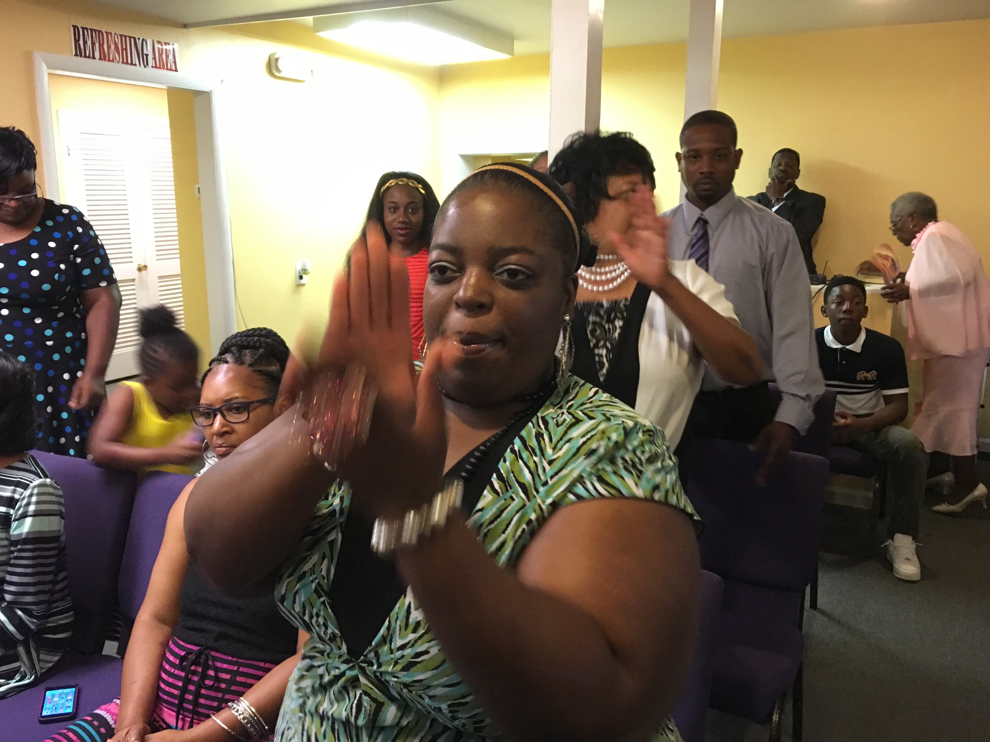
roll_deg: -0.7
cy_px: 371
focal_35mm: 29
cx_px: 495
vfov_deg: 48.2
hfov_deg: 61.7
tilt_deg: -11.0
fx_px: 829
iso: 64
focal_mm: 4.15
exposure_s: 1/4
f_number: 2.2
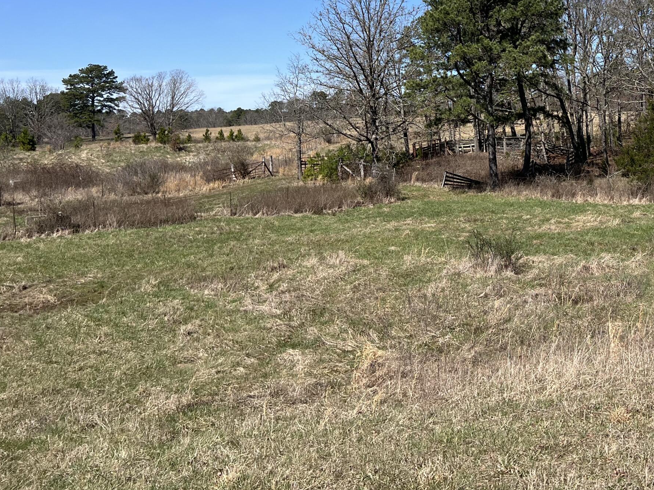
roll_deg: +2.8
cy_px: 81
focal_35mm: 44
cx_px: 540
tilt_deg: +3.9
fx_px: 831
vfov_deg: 31.8
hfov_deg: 40.8
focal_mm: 5.7
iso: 50
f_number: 1.5
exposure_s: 1/4115
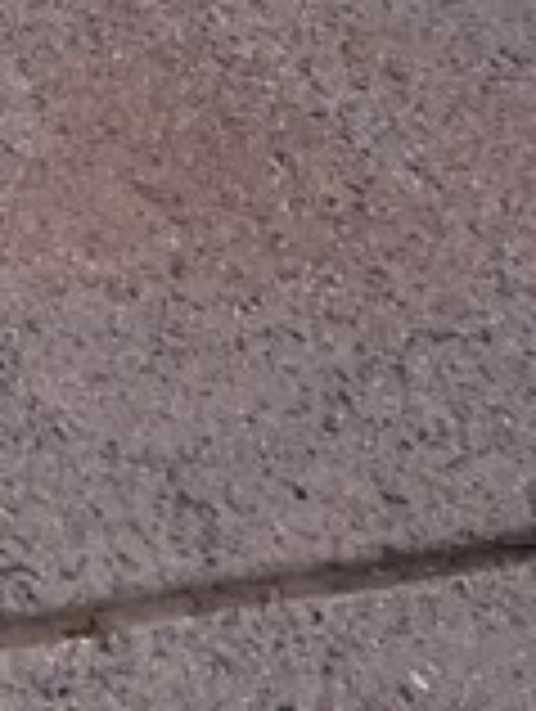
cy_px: -1386
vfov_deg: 9.4
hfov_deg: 8.0
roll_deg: -7.1
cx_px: -901
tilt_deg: -13.9
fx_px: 3459
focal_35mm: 168
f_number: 1.5
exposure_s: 1/1224
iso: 50
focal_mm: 5.7
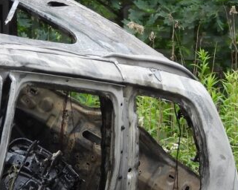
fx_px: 7586
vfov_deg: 1.4
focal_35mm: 1077
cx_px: 175
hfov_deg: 1.8
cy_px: 48
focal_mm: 62.1
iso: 100
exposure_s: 1/125
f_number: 4.5
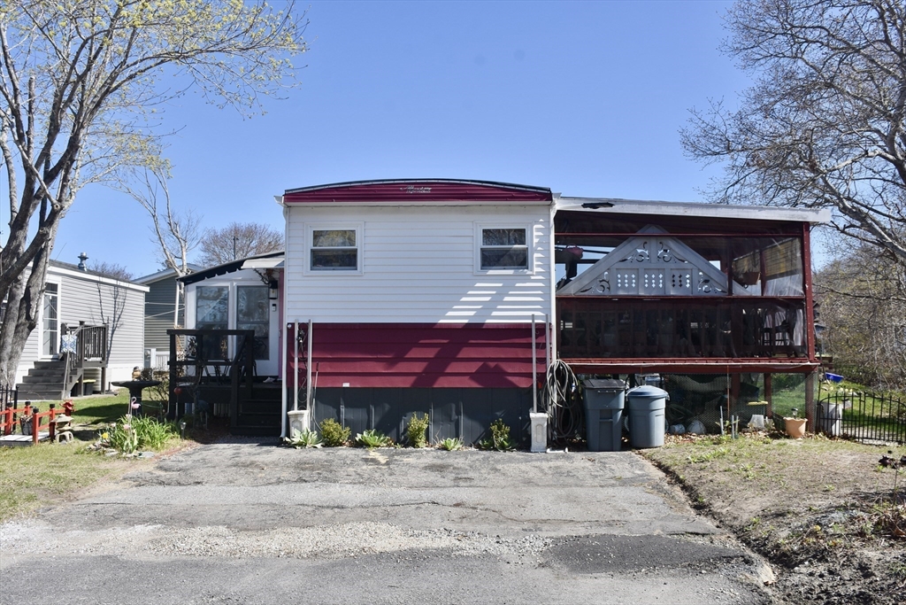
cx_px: 453
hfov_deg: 57.2
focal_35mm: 33
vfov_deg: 40.0
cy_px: 302
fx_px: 831
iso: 250
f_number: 8
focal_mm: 22
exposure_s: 1/500
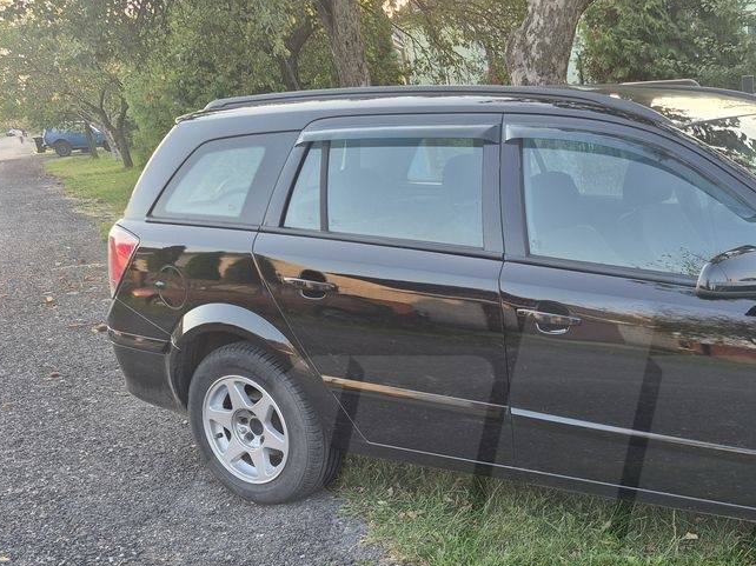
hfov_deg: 40.3
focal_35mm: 43
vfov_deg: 32.9
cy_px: 432
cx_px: 690
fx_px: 939
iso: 50
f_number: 1.8
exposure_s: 1/180
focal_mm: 5.4
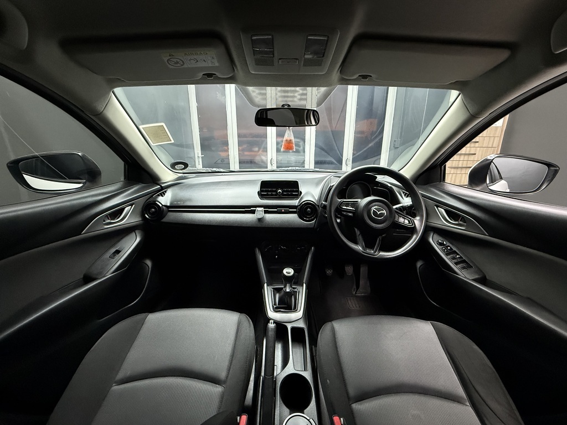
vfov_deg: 85.7
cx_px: 284
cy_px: 212
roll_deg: -0.1
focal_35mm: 14
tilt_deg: -15.6
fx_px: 229
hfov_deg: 102.1
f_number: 2.2
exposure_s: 1/50
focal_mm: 2.22
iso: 800
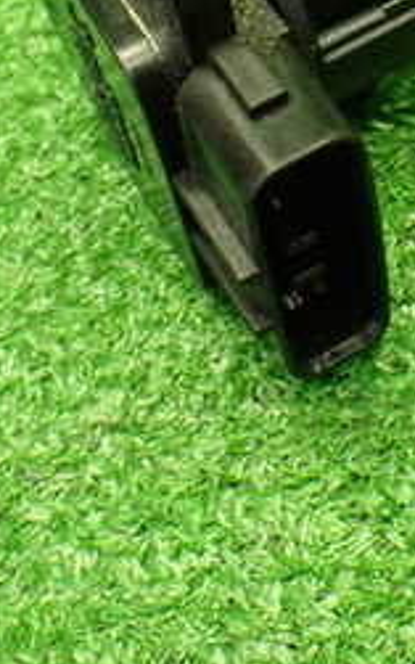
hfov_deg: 17.1
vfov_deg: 26.3
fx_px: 1375
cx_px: 299
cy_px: 79
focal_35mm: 76
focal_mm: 5.4
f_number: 2.3
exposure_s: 1/100
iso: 800
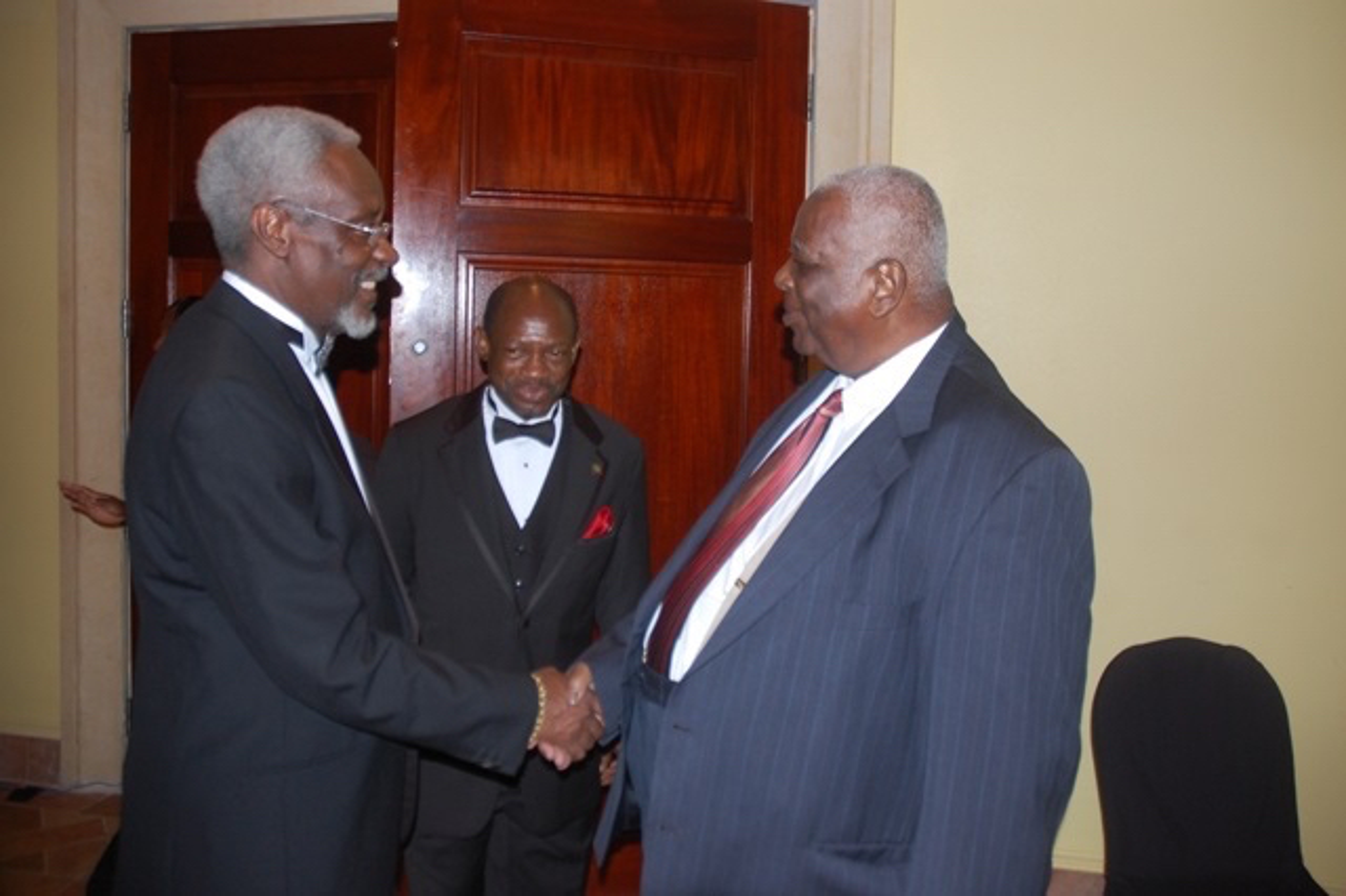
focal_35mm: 27
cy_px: 448
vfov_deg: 47.9
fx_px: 1009
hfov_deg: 67.4
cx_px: 673
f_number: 3.5
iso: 400
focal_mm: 18
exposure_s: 1/60
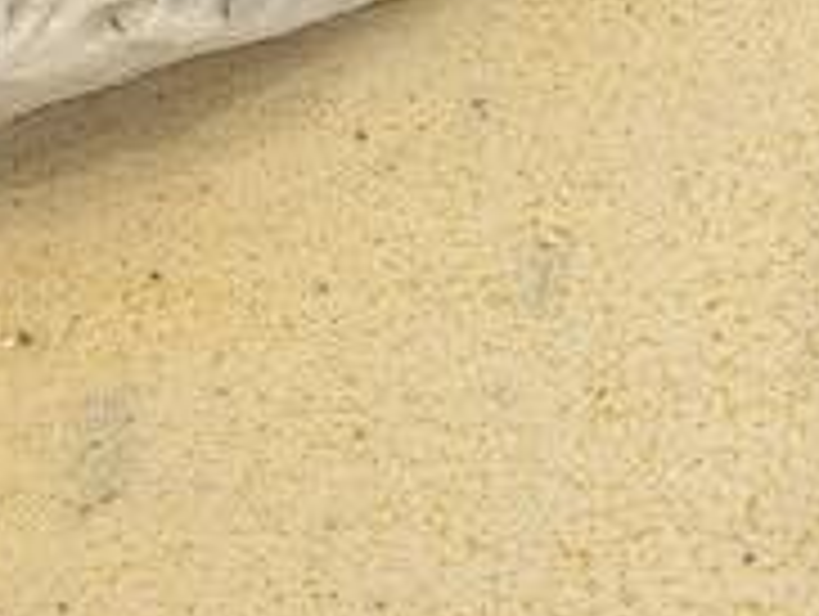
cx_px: 1094
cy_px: 72
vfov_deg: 8.8
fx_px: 4004
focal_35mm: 169
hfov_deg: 11.4
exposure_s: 1/23.8
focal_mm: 6.9
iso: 45
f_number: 1.68
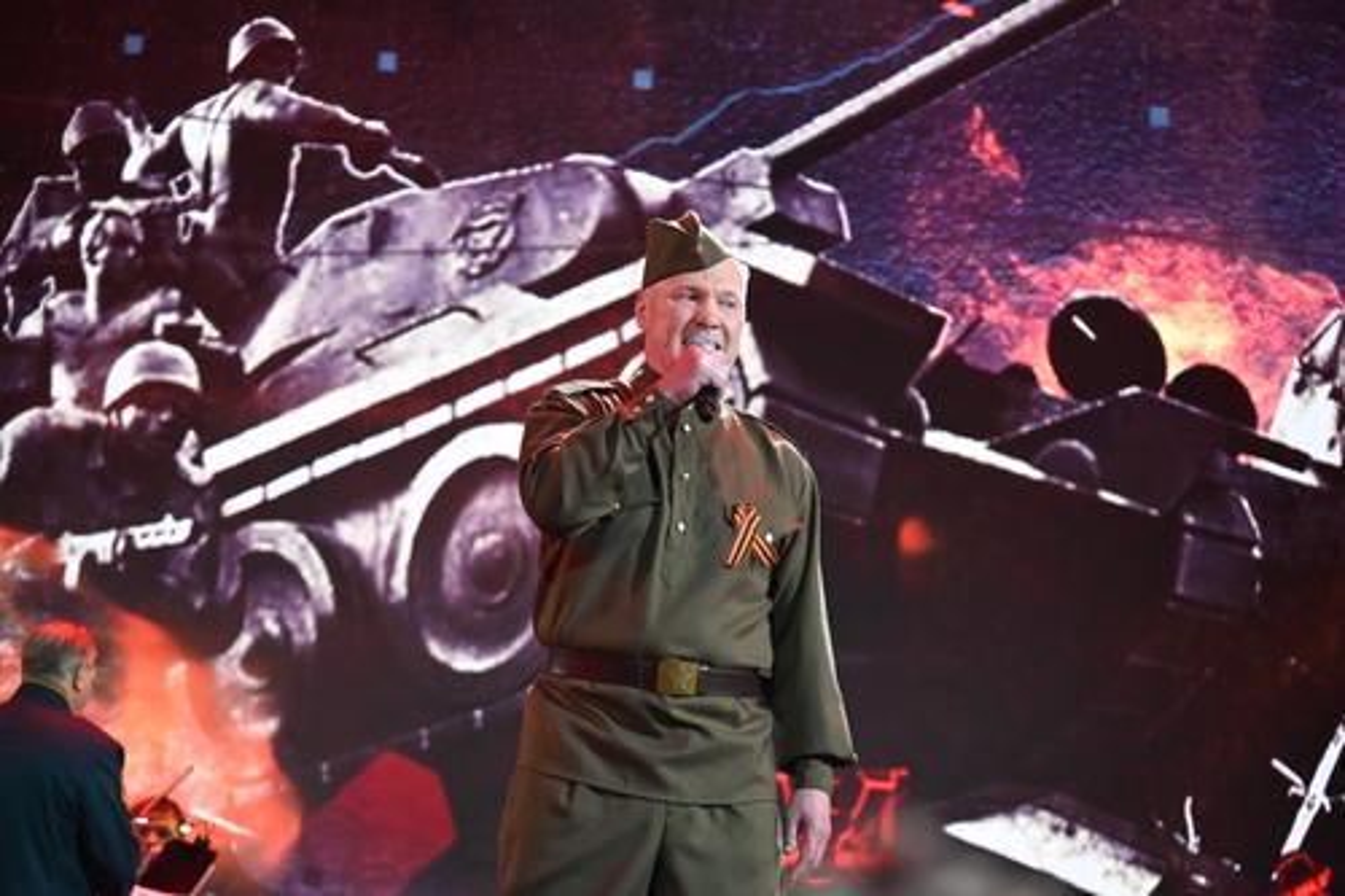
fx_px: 7283
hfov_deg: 10.6
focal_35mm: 195
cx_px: 672
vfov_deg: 7.0
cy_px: 448
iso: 4500
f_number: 5.3
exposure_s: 1/60
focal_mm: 130
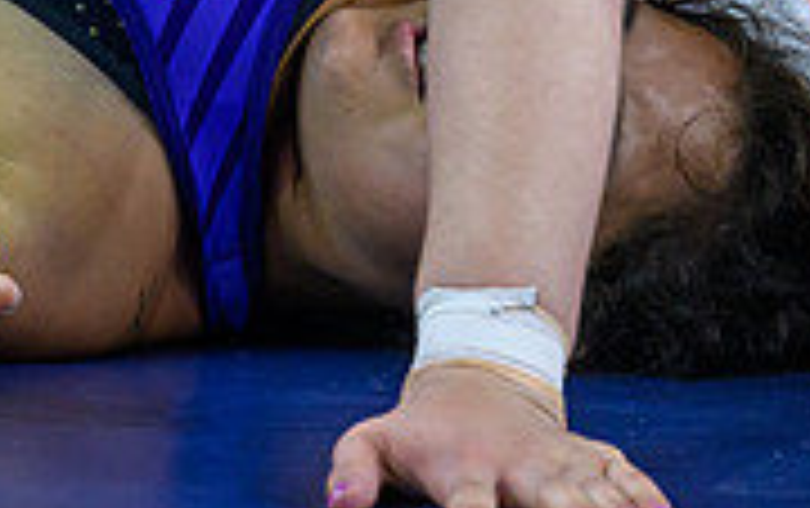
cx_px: -92
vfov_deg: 4.6
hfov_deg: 7.3
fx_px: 6277
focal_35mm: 284
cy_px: -132
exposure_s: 1/800
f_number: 2.8
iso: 2000
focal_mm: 70
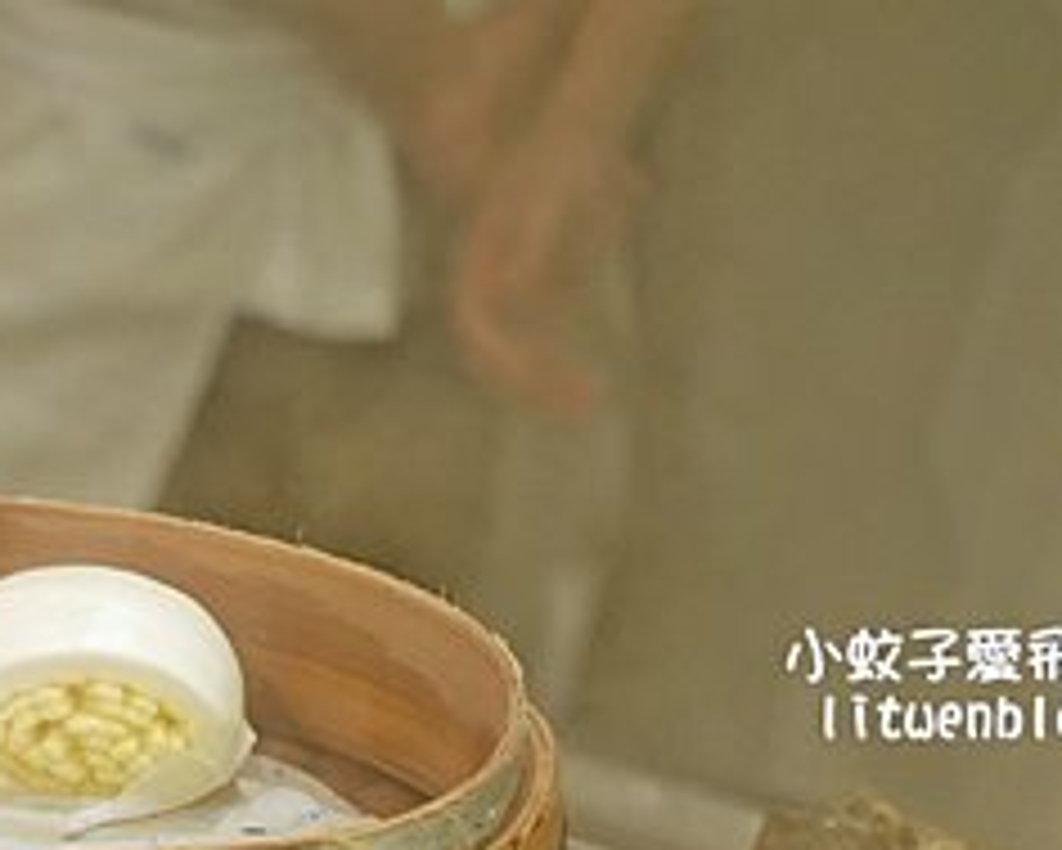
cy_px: 1185
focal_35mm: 207
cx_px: -760
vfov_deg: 7.4
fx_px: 6509
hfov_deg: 9.0
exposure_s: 1/100
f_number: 1.8
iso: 200
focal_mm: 25
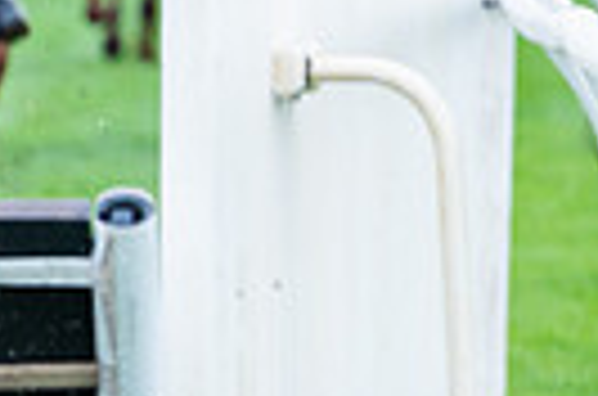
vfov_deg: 1.7
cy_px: 125
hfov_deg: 2.6
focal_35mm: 788
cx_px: -737
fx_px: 13058
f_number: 4
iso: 500
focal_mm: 170
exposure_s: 1/1600
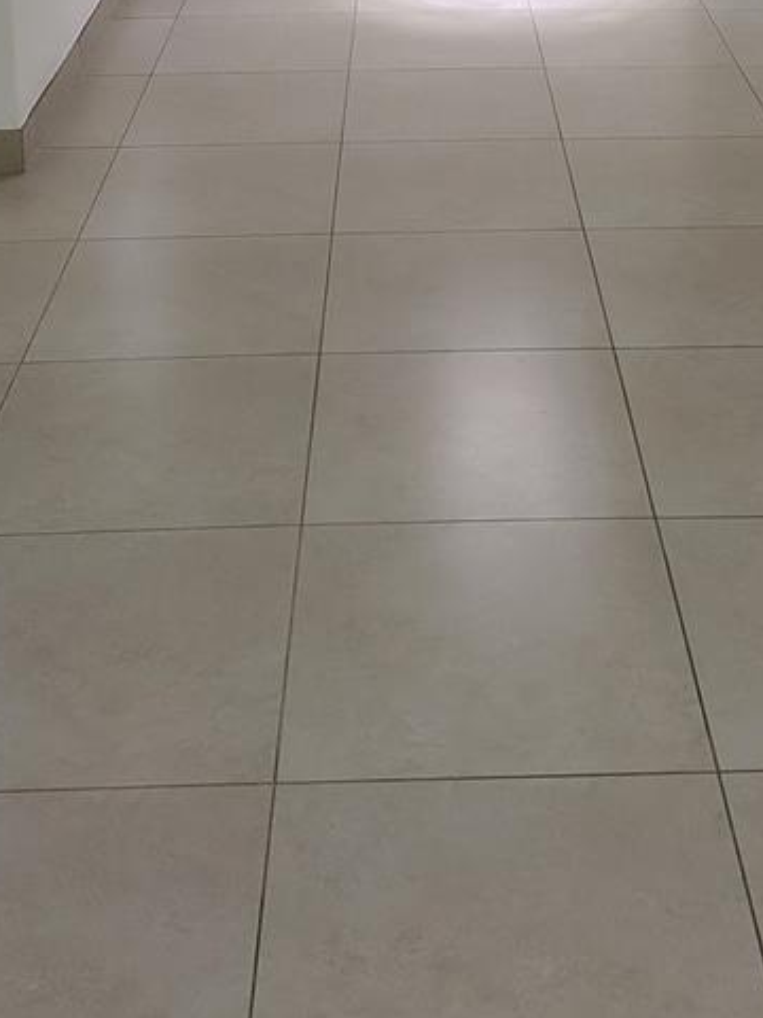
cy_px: -197
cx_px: 483
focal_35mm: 60
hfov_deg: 24.3
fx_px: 1763
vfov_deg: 28.2
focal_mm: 5.56
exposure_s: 1/120
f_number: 1.8
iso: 1092
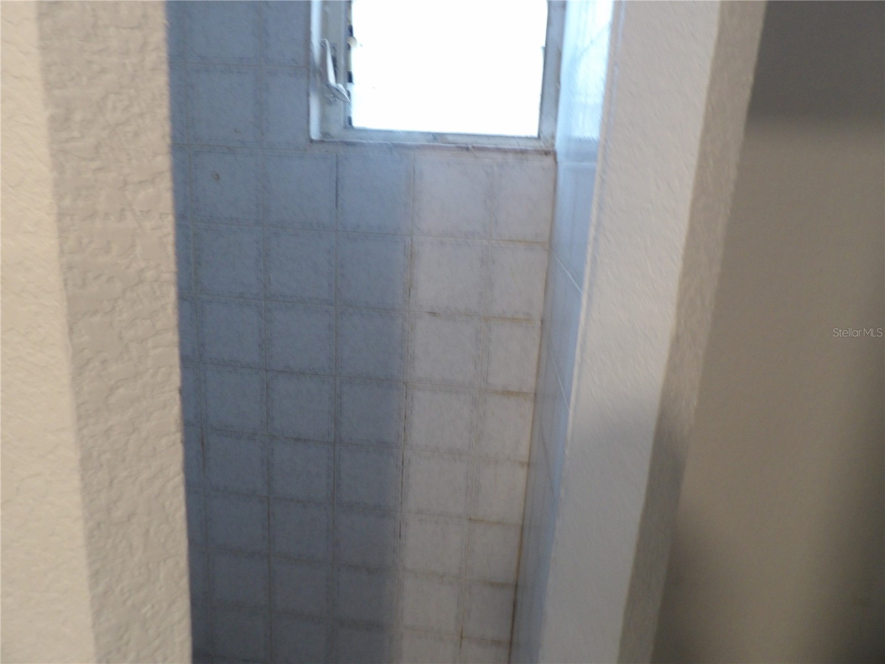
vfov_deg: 56.8
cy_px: 332
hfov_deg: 71.6
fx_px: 614
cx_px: 442
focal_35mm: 24
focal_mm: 4.3
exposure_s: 1/17
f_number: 3.2
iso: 265
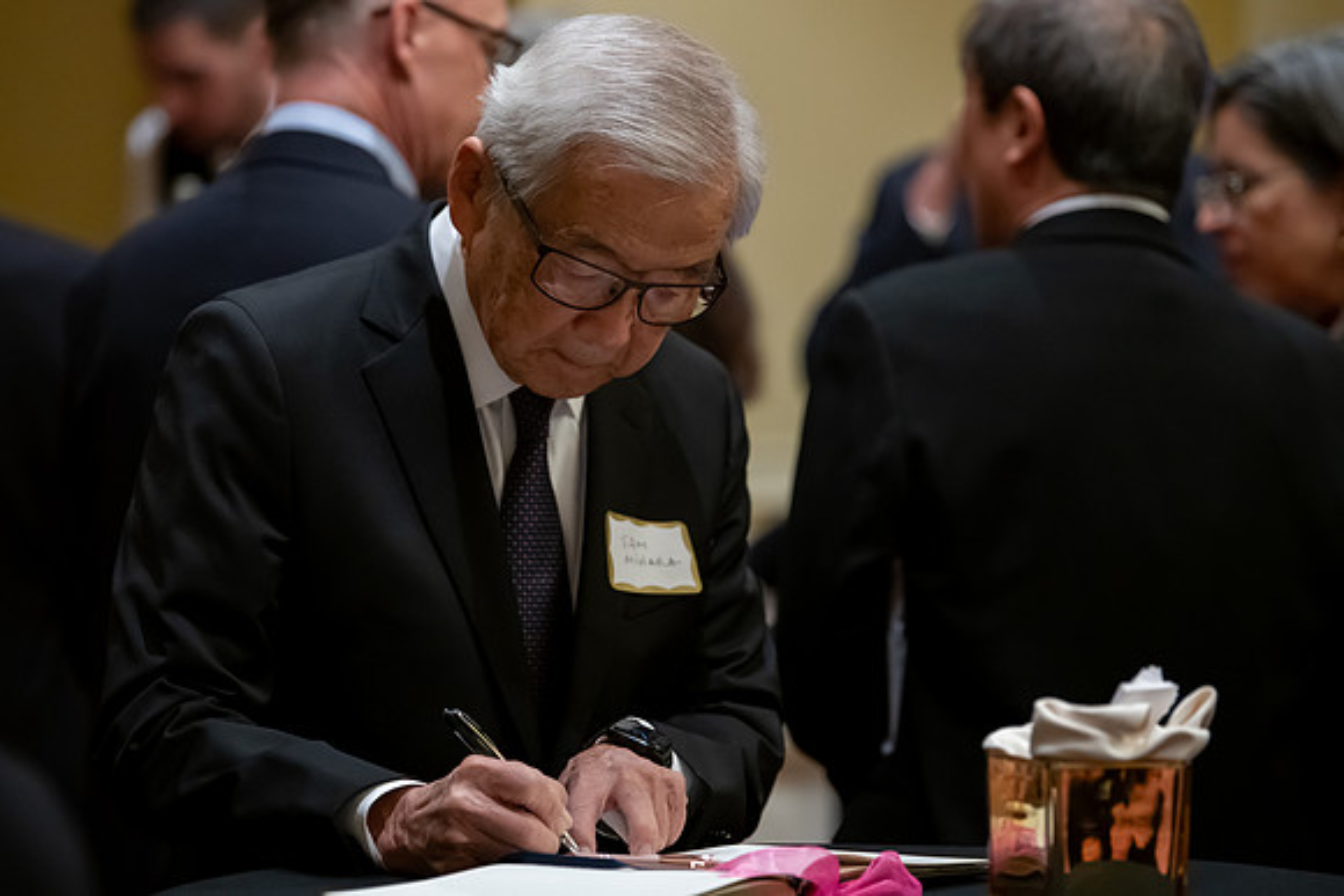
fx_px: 6678
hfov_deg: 11.5
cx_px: 607
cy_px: 364
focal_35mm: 179
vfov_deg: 7.7
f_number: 2.8
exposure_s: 1/125
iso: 3200
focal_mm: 140
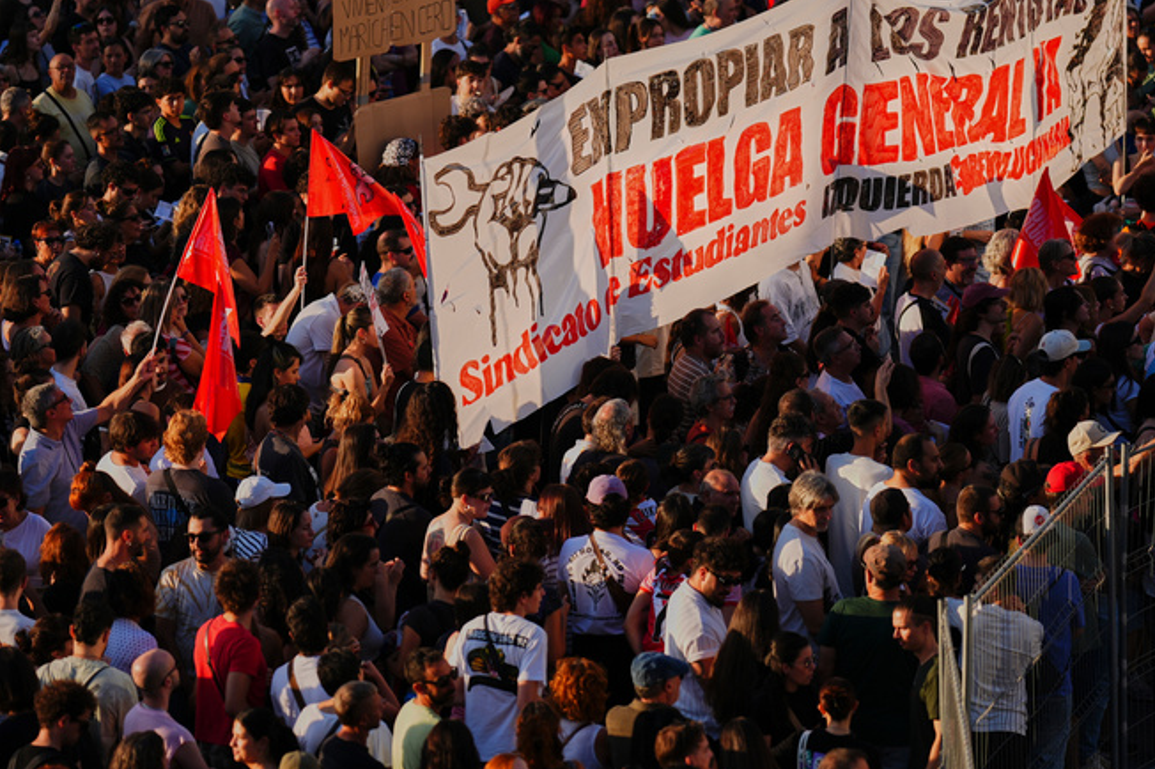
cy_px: 280
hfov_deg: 9.7
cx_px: 636
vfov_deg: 6.5
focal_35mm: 212
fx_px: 6798
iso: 125
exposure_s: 1/3200
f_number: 1.8
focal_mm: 135
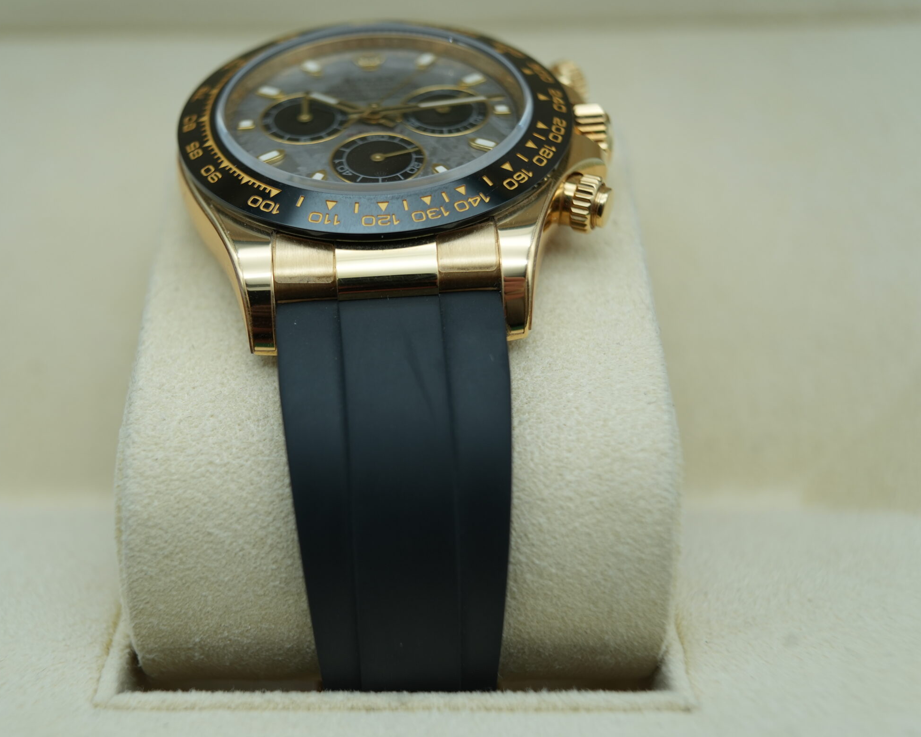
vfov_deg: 34.9
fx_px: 1172
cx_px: 378
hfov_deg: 42.7
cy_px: 370
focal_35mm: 43
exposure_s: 1/250
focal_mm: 35
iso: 400
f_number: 5
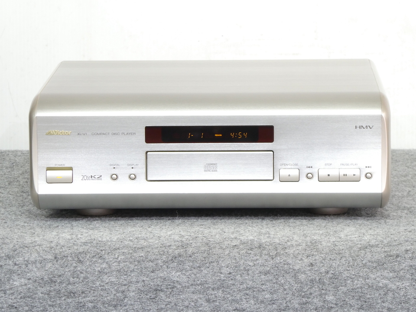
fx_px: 2223
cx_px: 208
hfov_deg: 10.7
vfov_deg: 8.0
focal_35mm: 185
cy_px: 156
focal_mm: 33.2
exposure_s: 1/2.5
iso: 200
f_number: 5.6
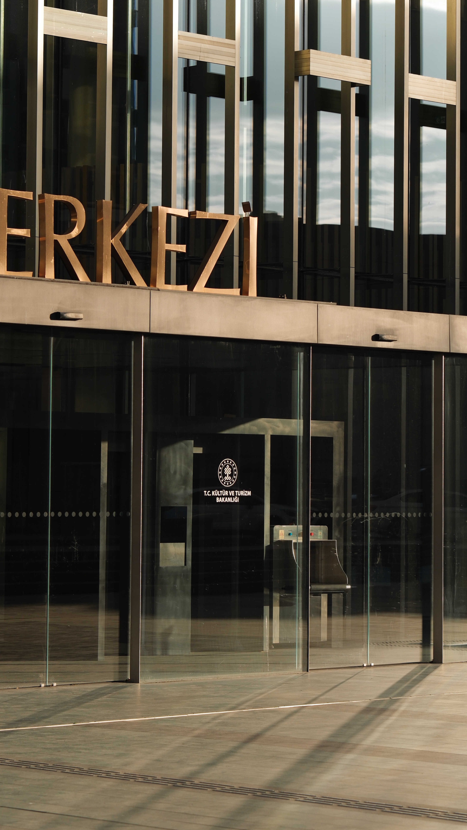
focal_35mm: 121
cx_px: 258
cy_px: 317
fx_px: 2664
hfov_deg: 10.0
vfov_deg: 17.7
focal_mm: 56
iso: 125
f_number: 2.8
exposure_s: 1/2048
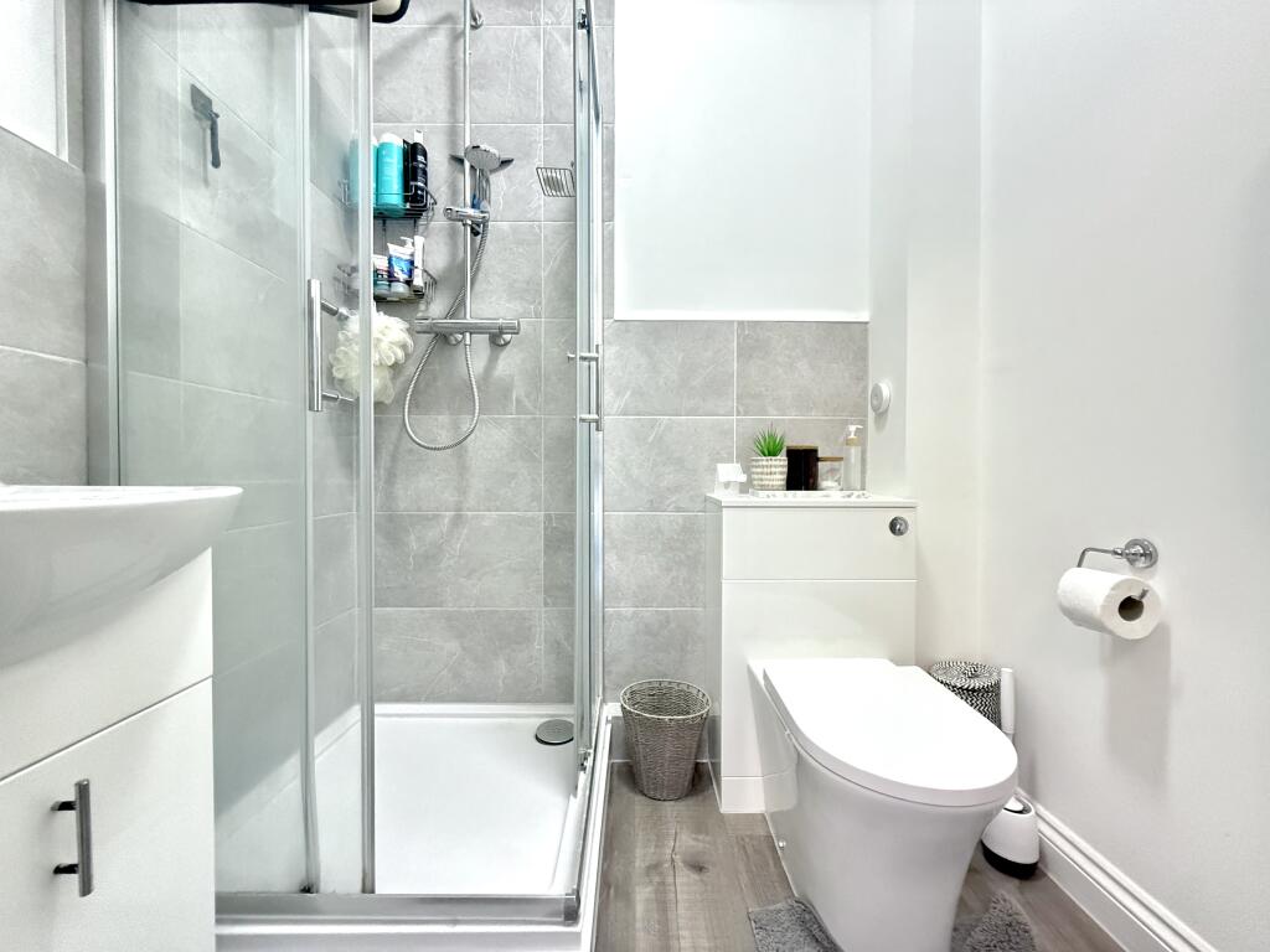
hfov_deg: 102.1
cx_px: 635
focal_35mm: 14
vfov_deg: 85.7
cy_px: 476
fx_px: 514
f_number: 2.2
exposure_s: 1/50
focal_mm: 2.22
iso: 800
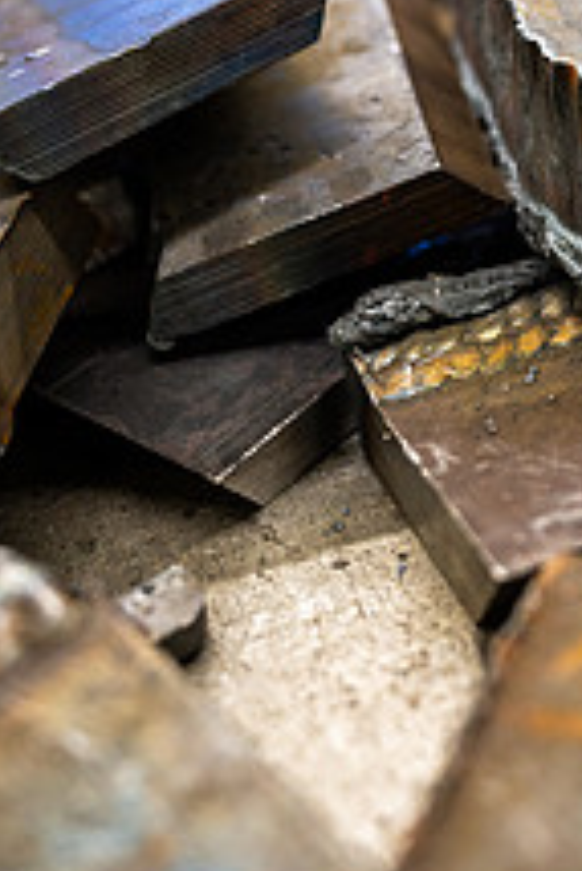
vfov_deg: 31.6
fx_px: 1525
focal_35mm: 63
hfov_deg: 20.9
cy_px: 285
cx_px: 570
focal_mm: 30
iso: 320
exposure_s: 1/160
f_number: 2.8
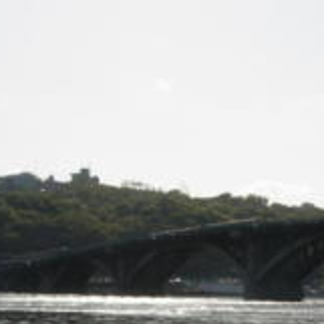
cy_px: 311
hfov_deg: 15.9
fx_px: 1101
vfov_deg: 16.4
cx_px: 415
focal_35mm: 104
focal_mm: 7.8
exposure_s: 1/1490
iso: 79
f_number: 4.8
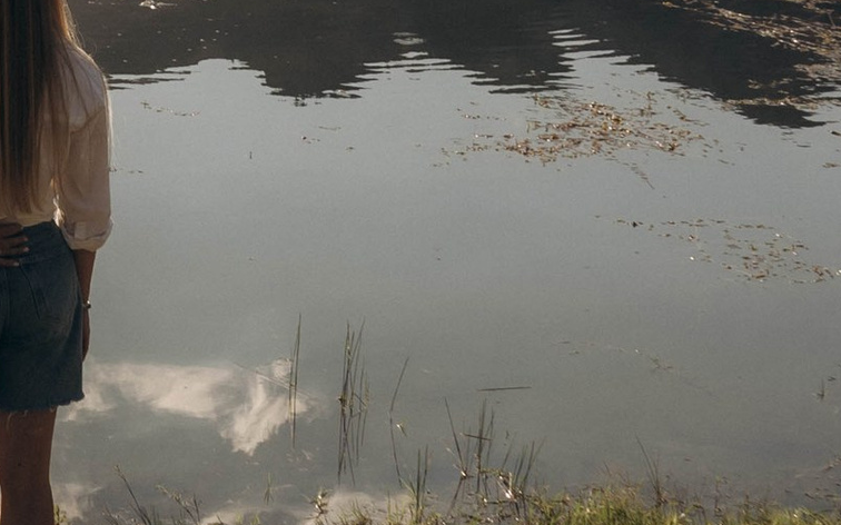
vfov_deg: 8.8
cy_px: -246
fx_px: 3322
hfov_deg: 13.9
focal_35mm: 145
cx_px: -260
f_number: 7.1
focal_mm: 28
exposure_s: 1/500
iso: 320
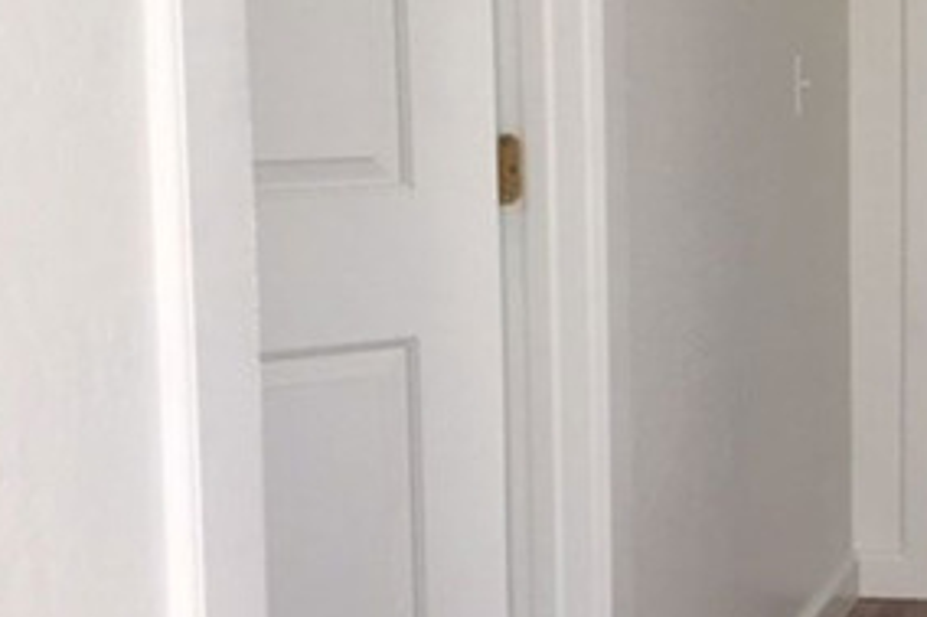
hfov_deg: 27.2
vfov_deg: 20.0
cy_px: 225
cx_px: 1022
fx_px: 1750
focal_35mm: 68
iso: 32
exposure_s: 1/40
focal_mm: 4.15
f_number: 2.2
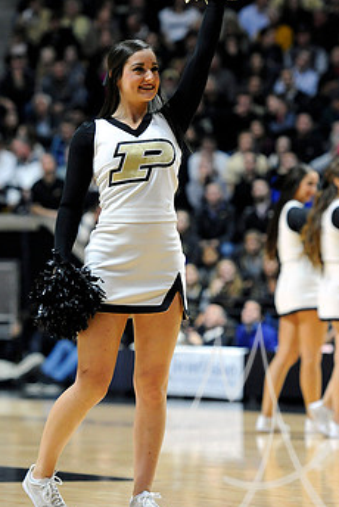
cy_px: 223
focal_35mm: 196
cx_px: 158
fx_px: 2763
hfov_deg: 7.0
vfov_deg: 10.5
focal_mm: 150
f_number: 3.5
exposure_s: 1/1000
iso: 4000
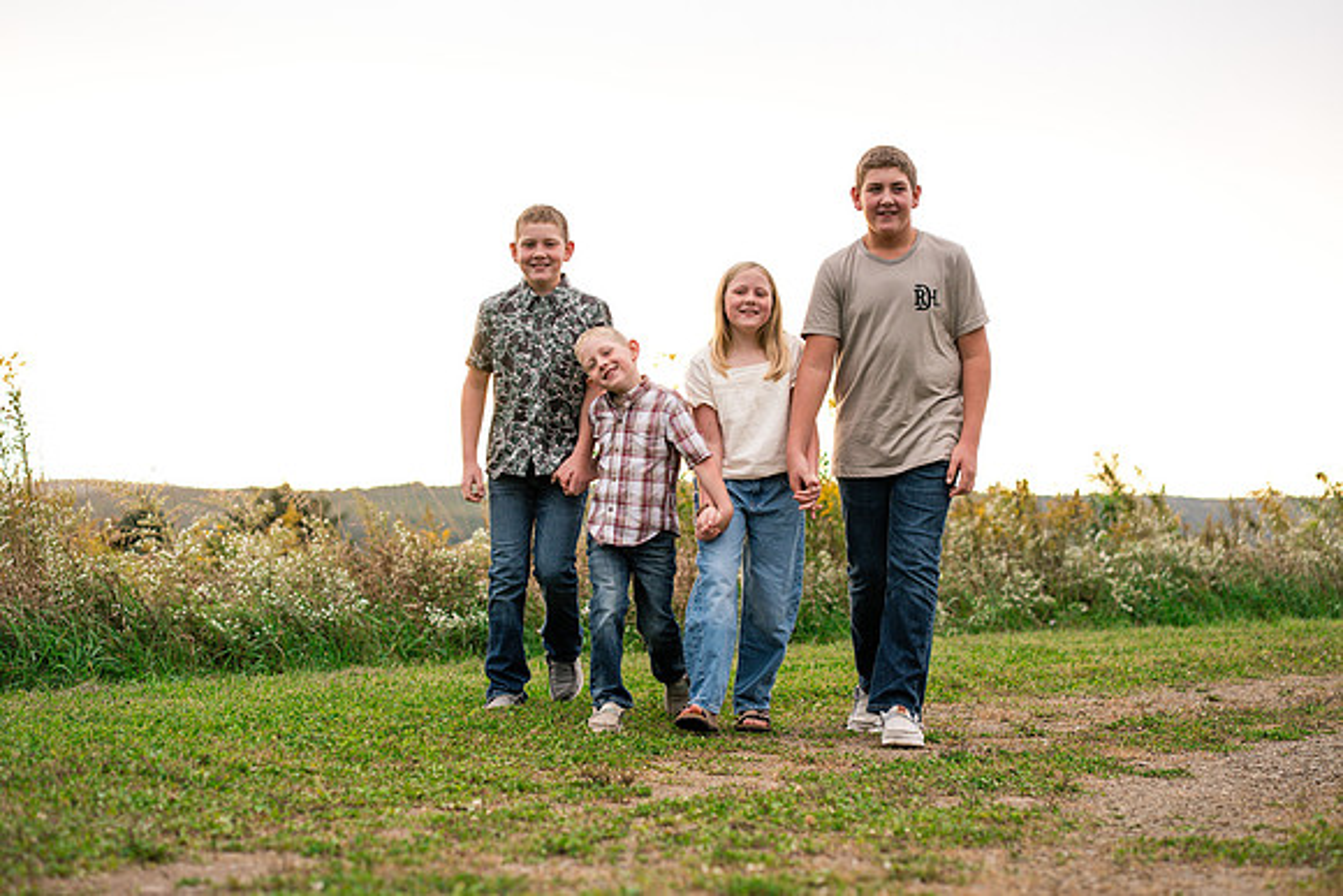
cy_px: 448
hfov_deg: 23.9
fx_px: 3172
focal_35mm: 85
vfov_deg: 16.1
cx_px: 672
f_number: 3.2
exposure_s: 1/250
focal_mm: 85
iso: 640
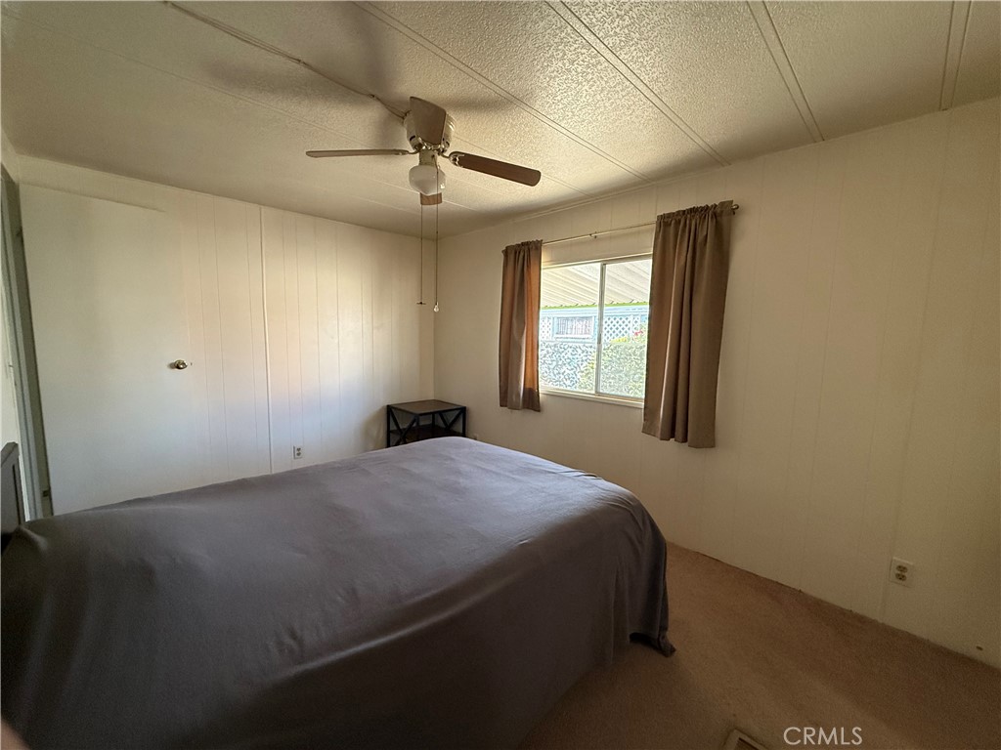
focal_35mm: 14
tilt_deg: -5.3
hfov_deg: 102.1
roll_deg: -1.6
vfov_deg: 85.7
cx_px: 500
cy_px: 375
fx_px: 405
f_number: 2.2
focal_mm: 2.22
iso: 500
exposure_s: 1/120
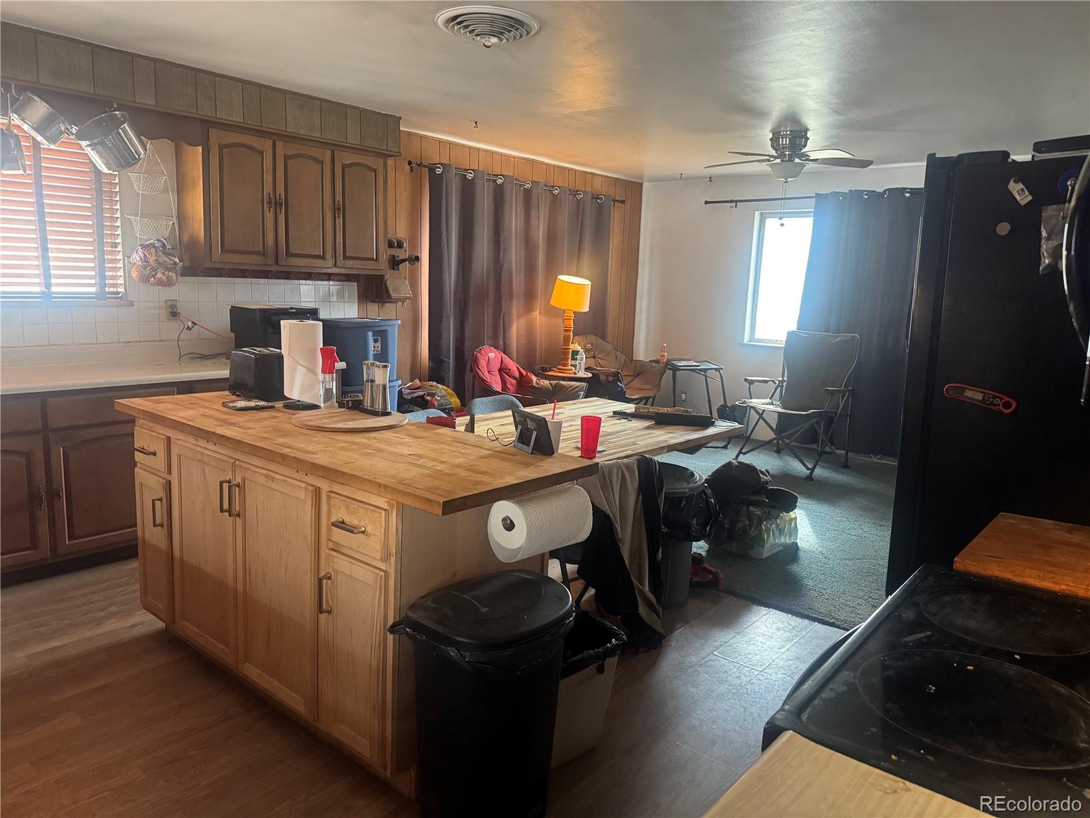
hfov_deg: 71.6
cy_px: 409
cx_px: 545
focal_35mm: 24
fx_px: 756
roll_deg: -1.8
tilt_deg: -8.7
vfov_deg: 56.8
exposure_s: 1/60
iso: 800
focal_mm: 6.76
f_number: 1.78
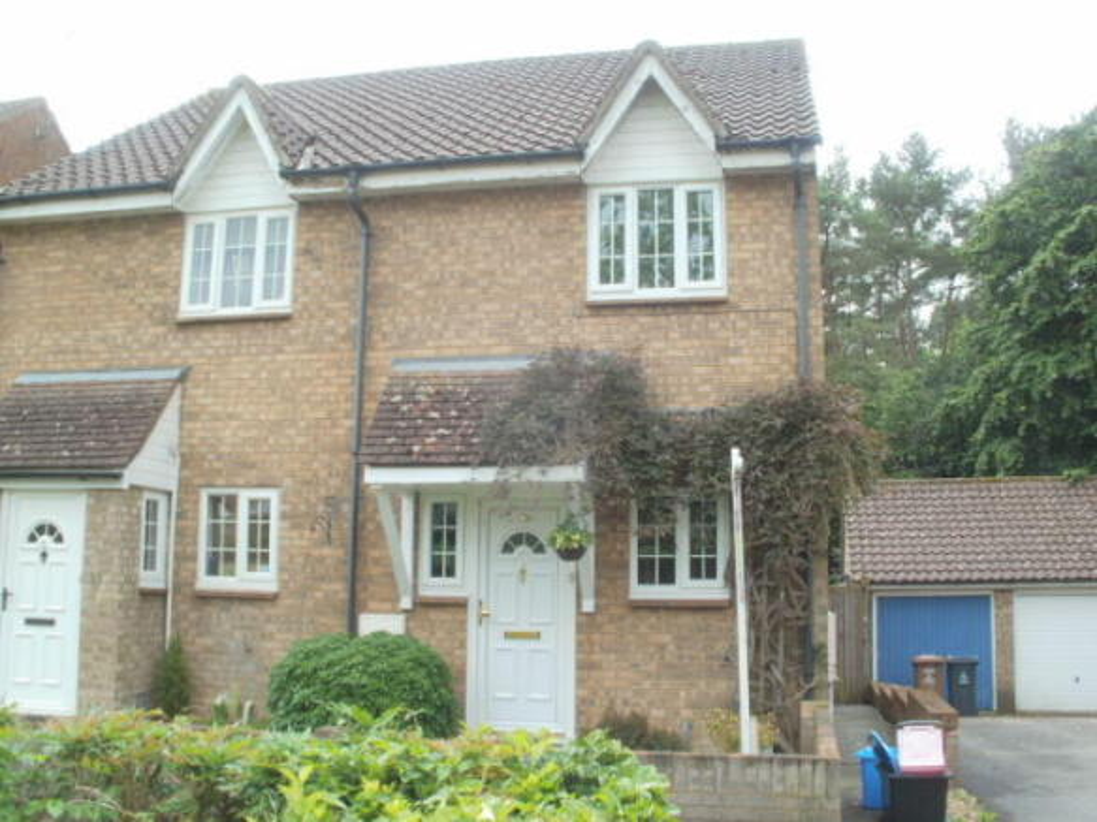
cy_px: 411
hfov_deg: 51.4
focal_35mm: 36
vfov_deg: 39.6
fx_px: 1141
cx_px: 548
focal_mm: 6.3
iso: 100
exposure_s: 1/125
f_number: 5.6
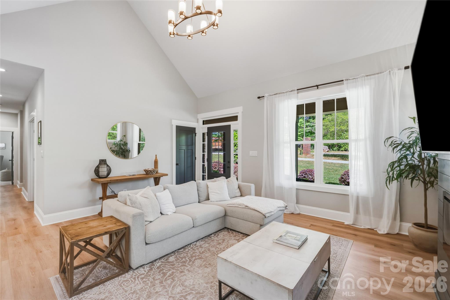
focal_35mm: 15
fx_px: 188
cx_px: 225
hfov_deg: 100.4
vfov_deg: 77.4
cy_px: 150
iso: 100
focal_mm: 15
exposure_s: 1
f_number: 10
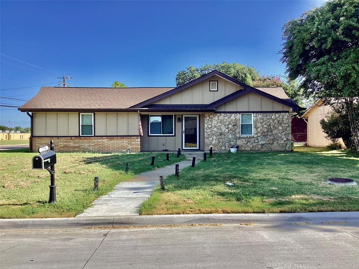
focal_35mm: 31
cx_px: 180
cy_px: 134
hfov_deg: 58.4
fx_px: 321
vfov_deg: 45.4
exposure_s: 1/936
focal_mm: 3.3
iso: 25
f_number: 2.4
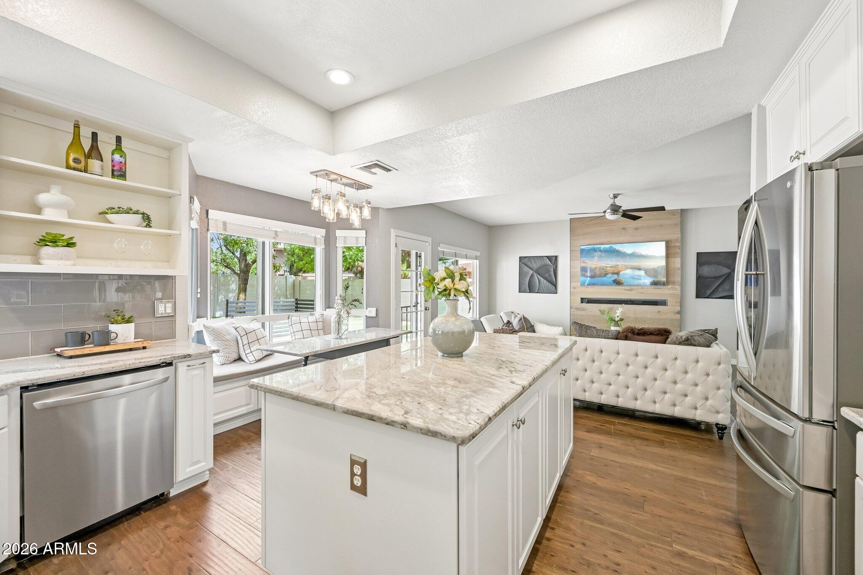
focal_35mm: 14
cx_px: 432
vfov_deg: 81.2
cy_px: 288
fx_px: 336
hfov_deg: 104.3
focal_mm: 14
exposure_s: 1/40
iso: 640
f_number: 8
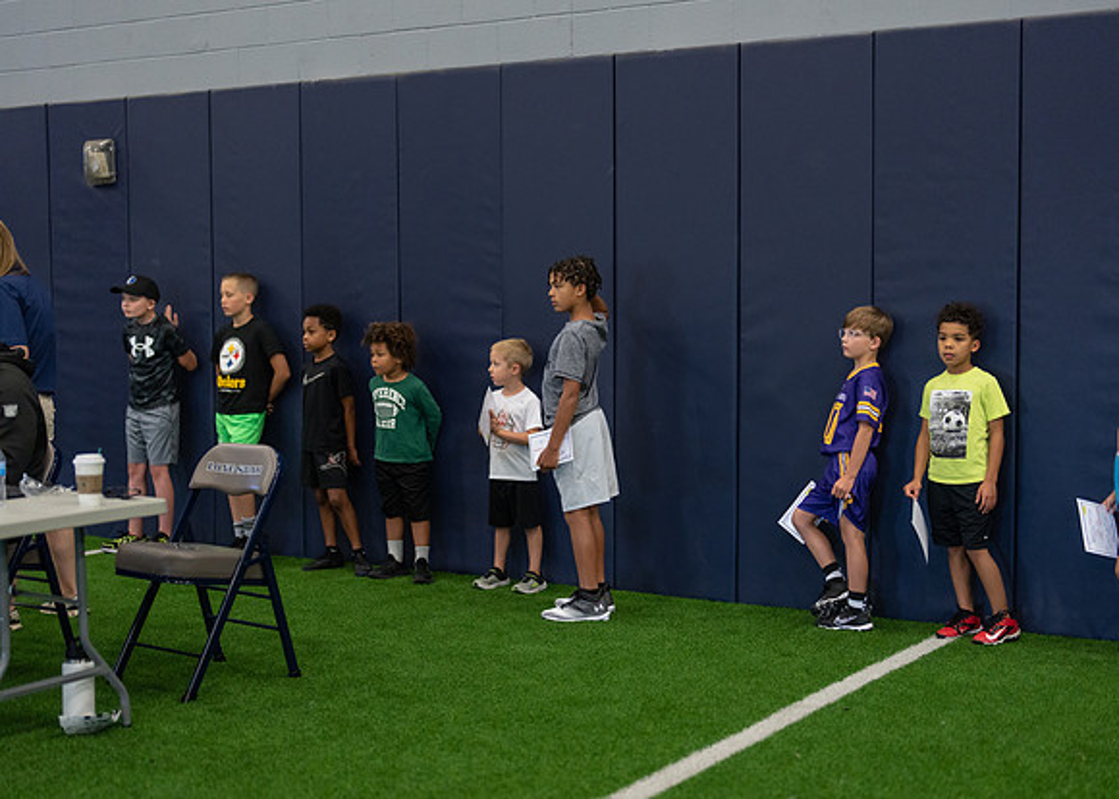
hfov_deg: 36.1
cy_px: 400
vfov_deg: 26.2
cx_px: 560
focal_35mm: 54
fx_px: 1716
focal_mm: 50
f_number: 1.2
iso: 1250
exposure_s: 1/1000
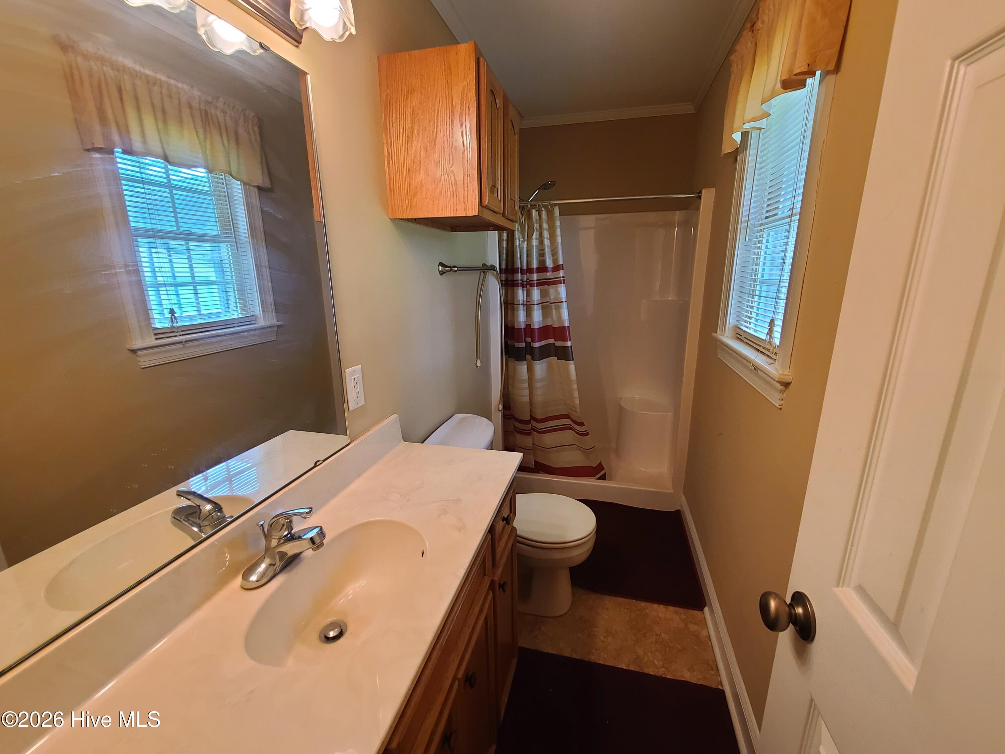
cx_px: 502
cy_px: 377
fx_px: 377
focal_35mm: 13
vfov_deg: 89.9
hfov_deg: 106.2
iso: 320
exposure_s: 1/60
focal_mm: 2.2
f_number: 2.2
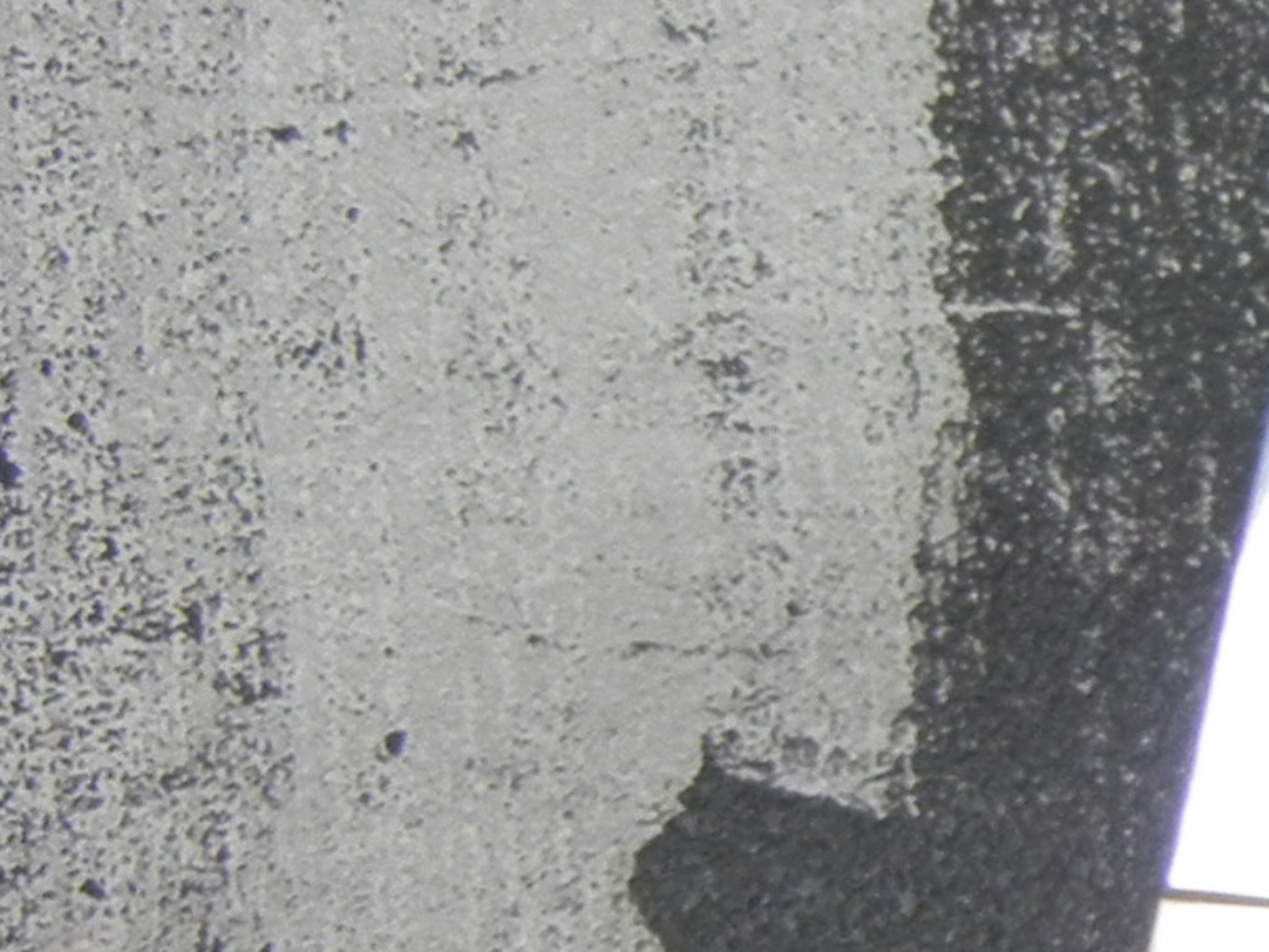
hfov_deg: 12.3
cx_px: 2397
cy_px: 1048
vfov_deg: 10.1
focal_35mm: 145
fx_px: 5316
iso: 400
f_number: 3.6
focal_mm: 6.2
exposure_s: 1/44
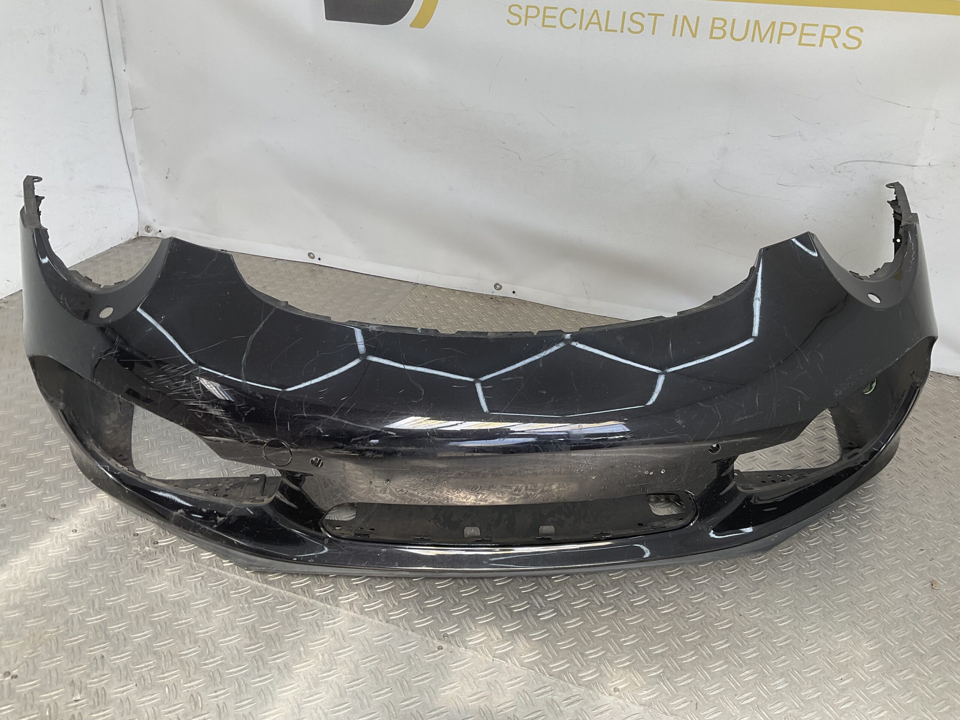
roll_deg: -2.7
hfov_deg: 61.7
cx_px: 480
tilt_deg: -31.0
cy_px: 360
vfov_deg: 48.2
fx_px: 804
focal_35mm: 29
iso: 16
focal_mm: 3
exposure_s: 1/202
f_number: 1.8
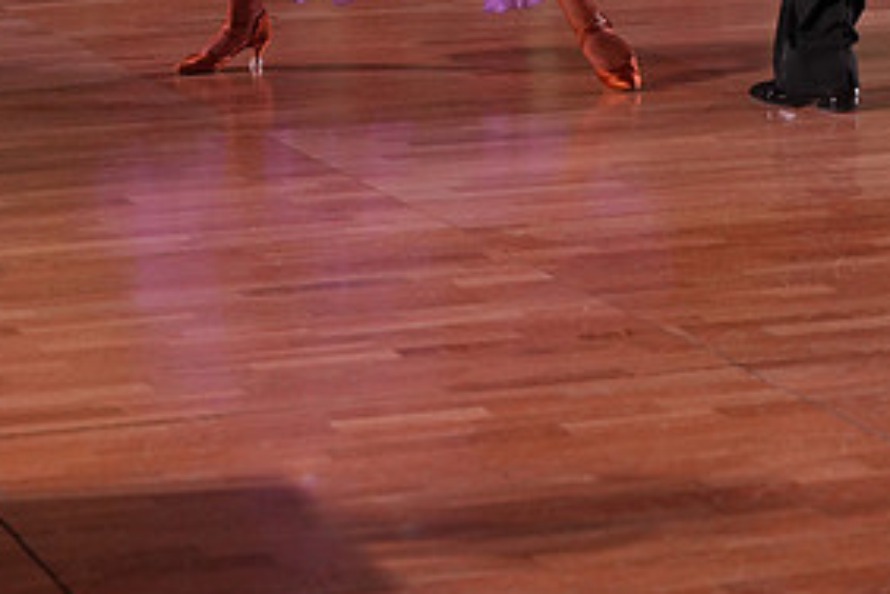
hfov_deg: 14.3
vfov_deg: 9.3
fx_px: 3560
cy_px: -269
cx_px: 437
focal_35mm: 144
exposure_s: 1/500
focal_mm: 70
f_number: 4
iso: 1600
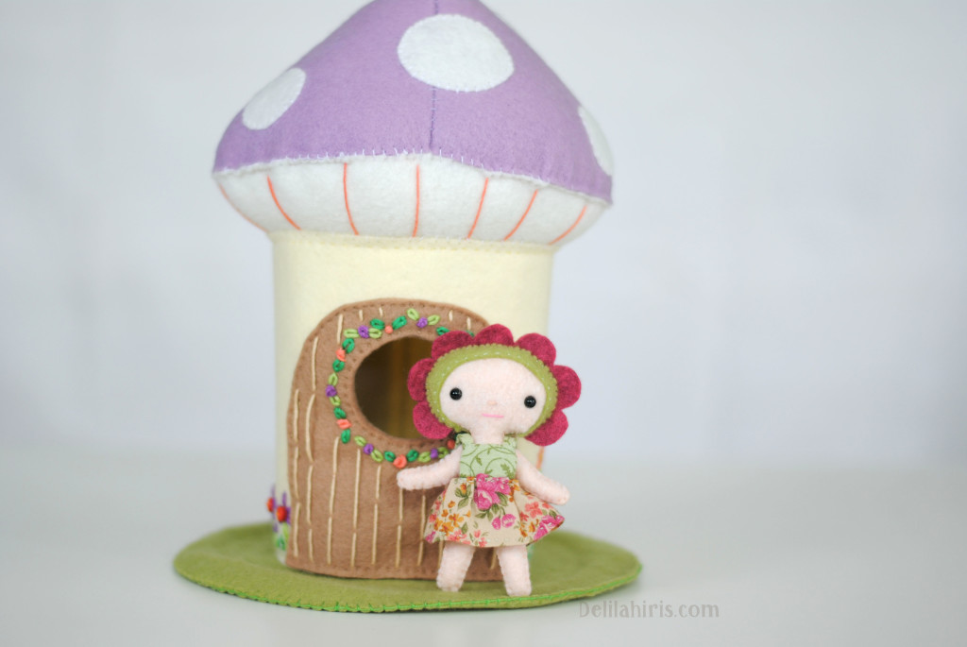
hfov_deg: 27.0
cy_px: 324
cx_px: 484
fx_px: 2017
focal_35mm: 75
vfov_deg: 18.2
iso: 100
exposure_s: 1/125
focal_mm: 50
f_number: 1.8
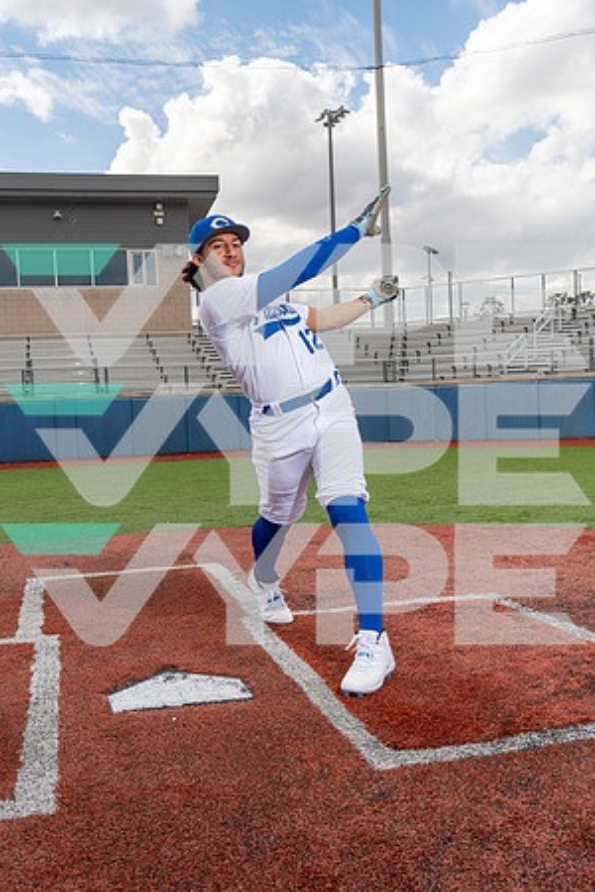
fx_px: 942
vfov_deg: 50.7
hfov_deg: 35.1
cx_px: 298
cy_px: 446
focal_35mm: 38
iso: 100
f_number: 8
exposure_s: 1/250
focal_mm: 38
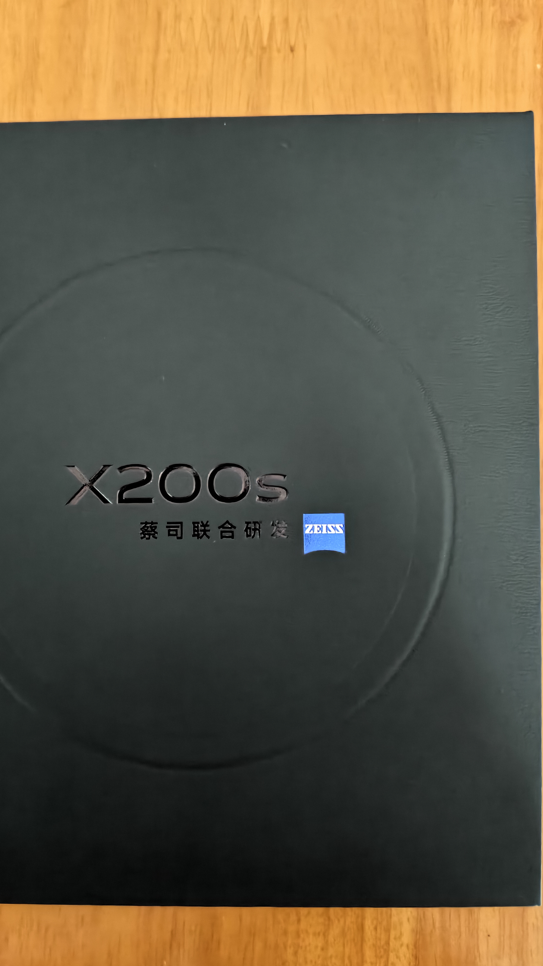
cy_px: 479
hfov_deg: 44.0
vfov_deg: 71.9
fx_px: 665
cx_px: 201
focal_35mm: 26
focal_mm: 5.56
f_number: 1.88
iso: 4972
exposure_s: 1/100
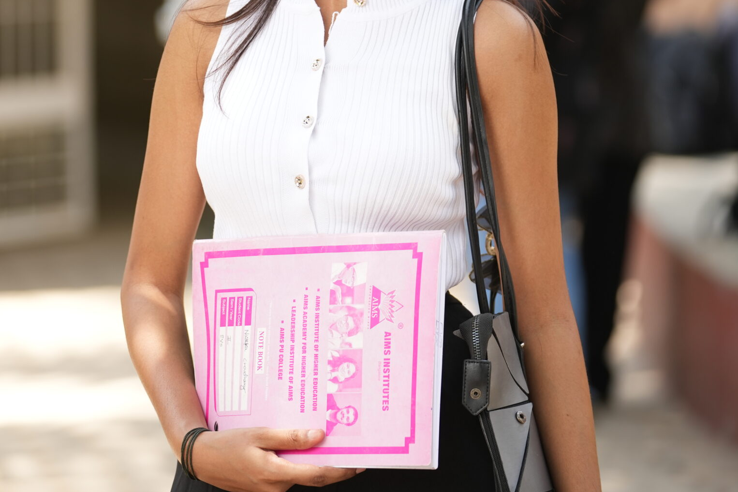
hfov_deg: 10.1
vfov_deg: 6.8
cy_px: 90
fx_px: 4161
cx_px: 178
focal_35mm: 203
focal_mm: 121
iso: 200
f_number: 2.8
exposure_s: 1/250
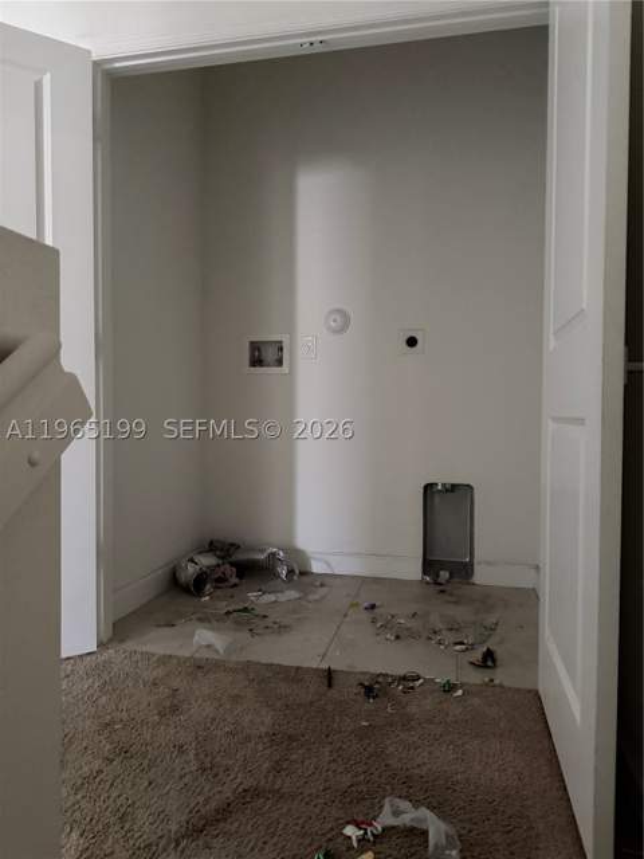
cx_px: 322
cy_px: 430
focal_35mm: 24
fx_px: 595
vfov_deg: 71.6
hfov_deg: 56.8
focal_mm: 6.76
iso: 1000
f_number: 1.78
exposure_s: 1/32
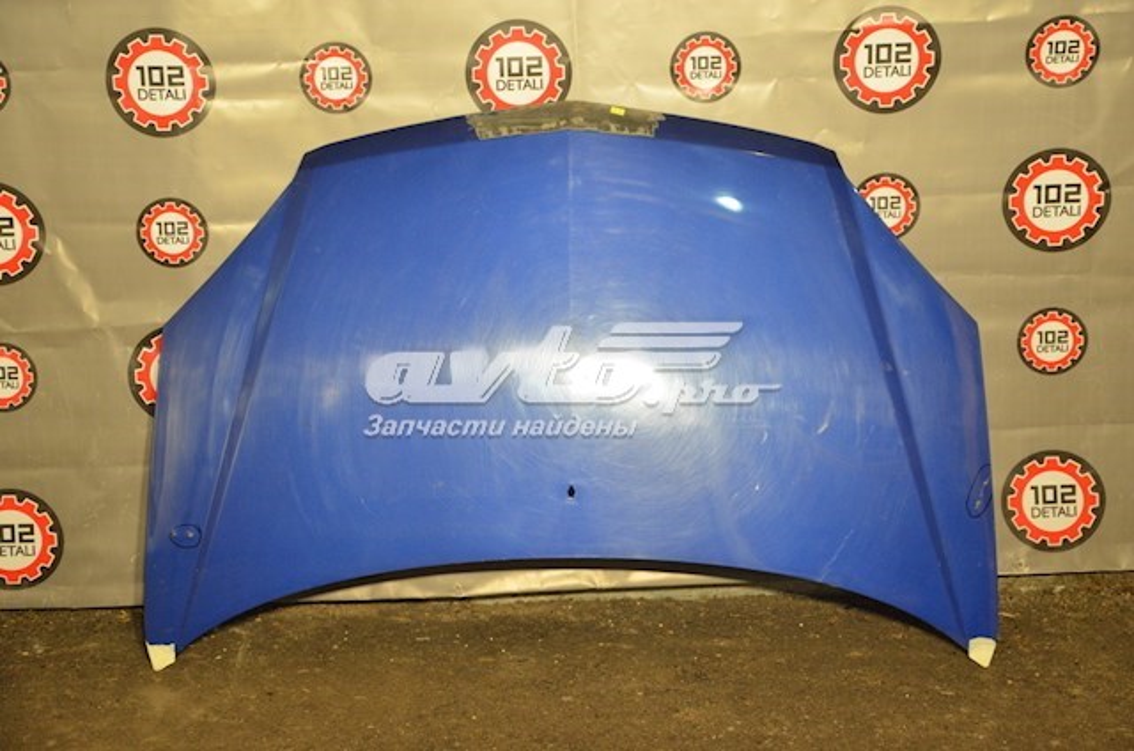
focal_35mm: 78
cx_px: 567
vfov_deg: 17.4
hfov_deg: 26.0
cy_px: 376
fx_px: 2452
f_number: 5
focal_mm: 52
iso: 1100
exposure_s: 1/30
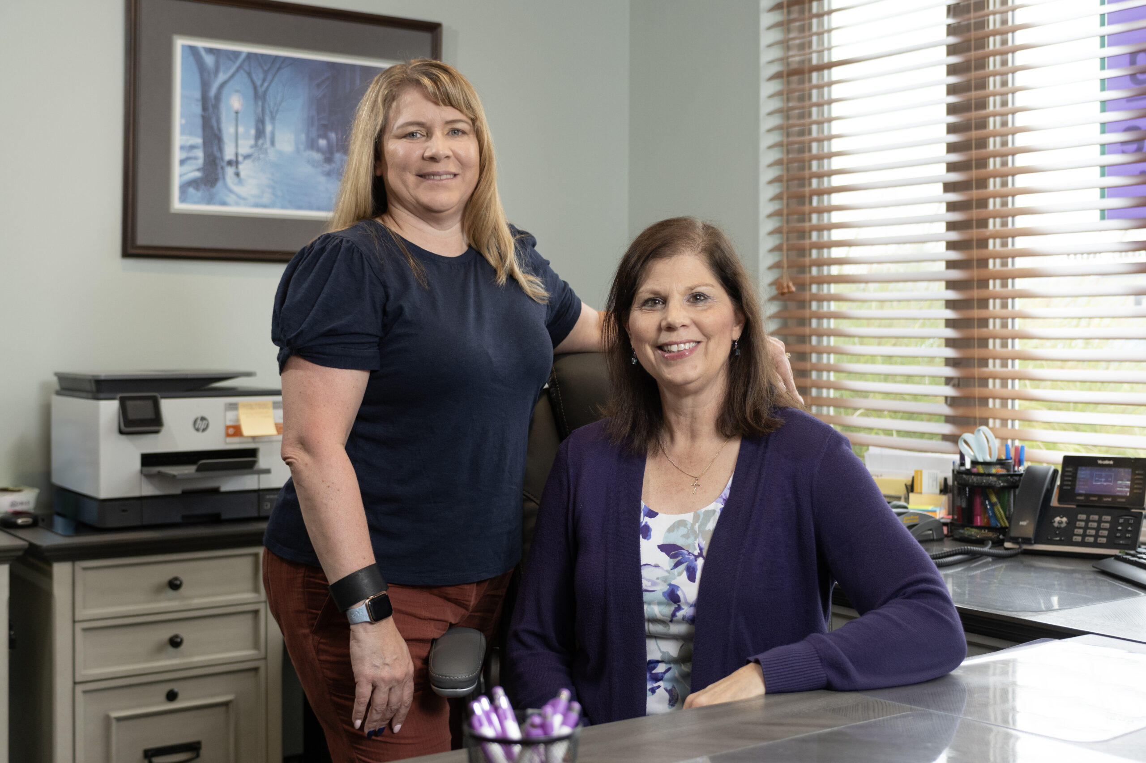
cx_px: 573
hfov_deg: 41.1
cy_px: 382
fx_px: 1527
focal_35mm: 48
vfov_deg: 28.0
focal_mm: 32
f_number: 2.8
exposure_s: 1/200
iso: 400
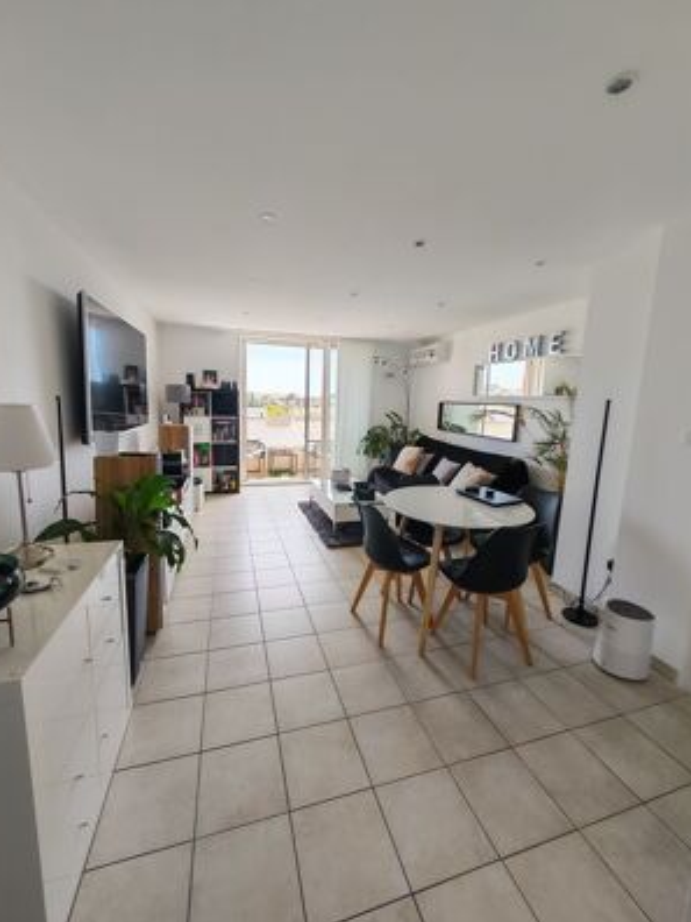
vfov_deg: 102.1
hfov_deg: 85.7
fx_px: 373
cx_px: 342
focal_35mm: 14
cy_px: 455
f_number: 2
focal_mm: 1.82
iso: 64
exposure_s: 1/100
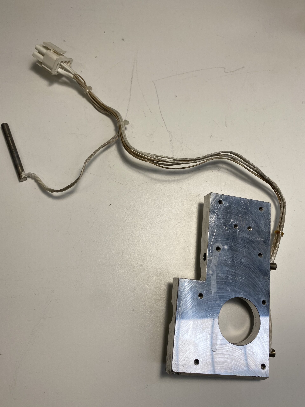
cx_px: 152
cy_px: 204
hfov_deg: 53.1
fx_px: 305
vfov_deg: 67.3
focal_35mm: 26
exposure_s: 1/147
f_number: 1.8
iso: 32
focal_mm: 4.25
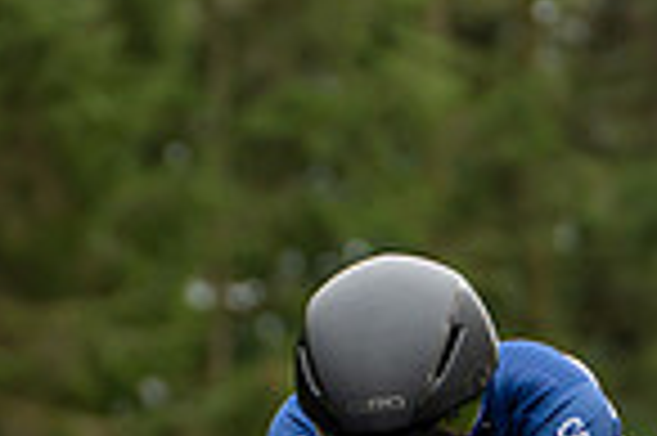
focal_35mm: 554
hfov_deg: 3.7
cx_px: 329
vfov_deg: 2.5
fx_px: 10099
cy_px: 740
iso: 500
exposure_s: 1/1000
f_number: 2.8
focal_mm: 107
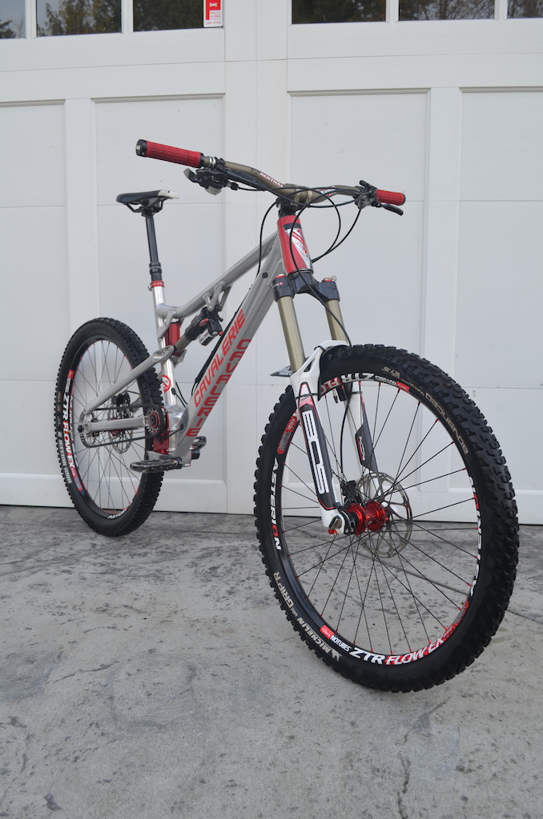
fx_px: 818
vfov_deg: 53.2
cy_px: 410
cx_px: 272
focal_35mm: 36
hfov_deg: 36.7
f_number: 7.1
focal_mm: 24
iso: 200
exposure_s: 1/200
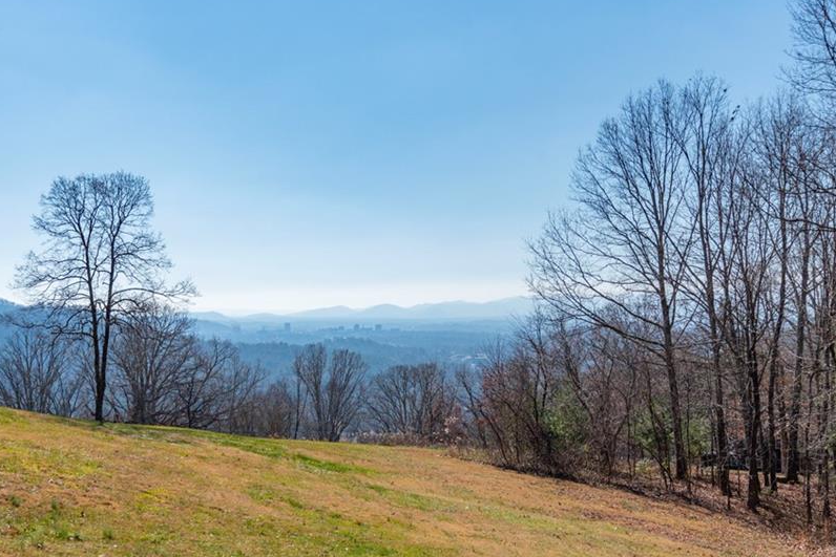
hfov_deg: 43.6
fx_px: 1045
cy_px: 328
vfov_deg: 29.8
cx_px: 382
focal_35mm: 45
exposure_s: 1/4000
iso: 400
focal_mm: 35
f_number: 7.1
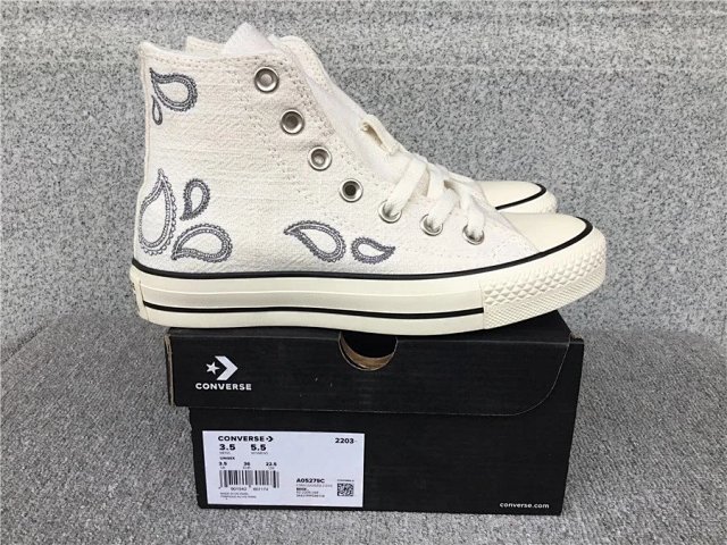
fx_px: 651
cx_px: 364
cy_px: 272
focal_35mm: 31
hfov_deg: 58.4
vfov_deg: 45.4
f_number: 2.4
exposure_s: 1/156
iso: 25
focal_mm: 3.3
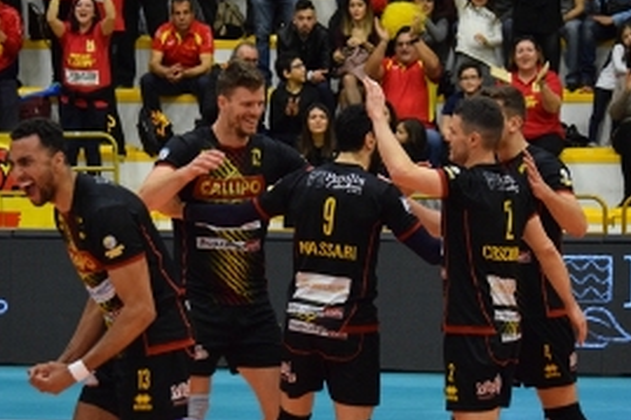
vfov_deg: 7.2
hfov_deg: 10.8
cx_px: 312
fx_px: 3324
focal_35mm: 190
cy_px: 255
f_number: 4.5
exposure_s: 1/320
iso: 3200
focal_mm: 85
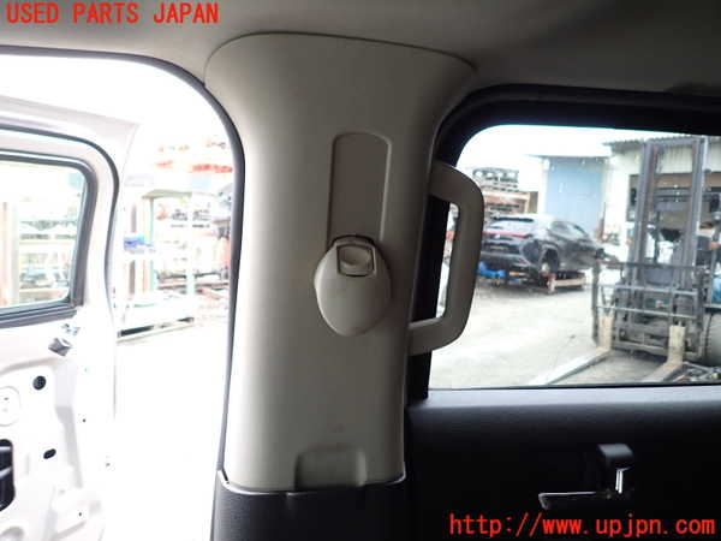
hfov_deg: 69.4
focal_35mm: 25
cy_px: 270
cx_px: 360
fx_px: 521
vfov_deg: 54.9
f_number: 2
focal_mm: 4.5
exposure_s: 1/40
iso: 200
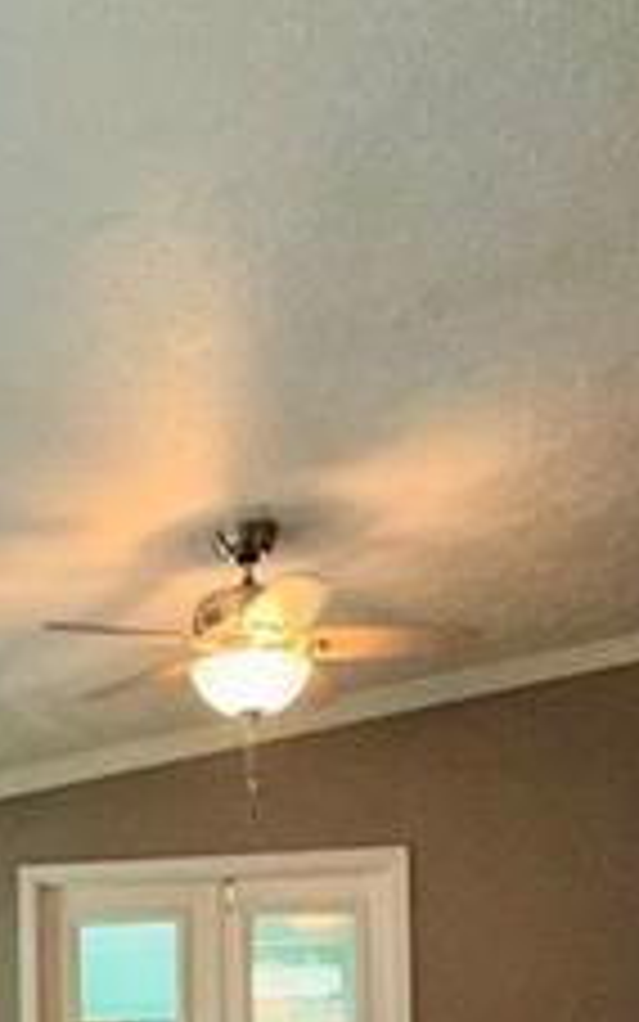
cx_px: 140
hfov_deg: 19.3
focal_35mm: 67
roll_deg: +1.0
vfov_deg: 26.5
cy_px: 1288
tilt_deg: -2.0
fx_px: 1866
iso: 125
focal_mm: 2.22
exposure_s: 1/120
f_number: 2.2
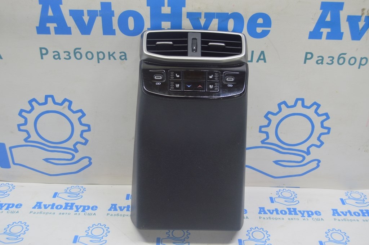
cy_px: 122
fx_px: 399
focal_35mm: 39
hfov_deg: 49.6
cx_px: 184
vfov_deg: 34.2
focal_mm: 26
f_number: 5.6
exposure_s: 1/20
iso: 400
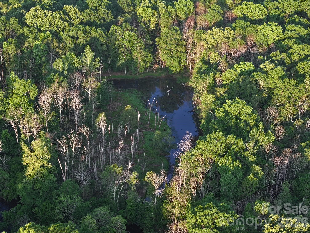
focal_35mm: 70
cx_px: 155
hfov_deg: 27.8
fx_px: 627
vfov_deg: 21.0
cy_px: 116
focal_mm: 19.35
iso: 100
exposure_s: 1/160
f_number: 2.8
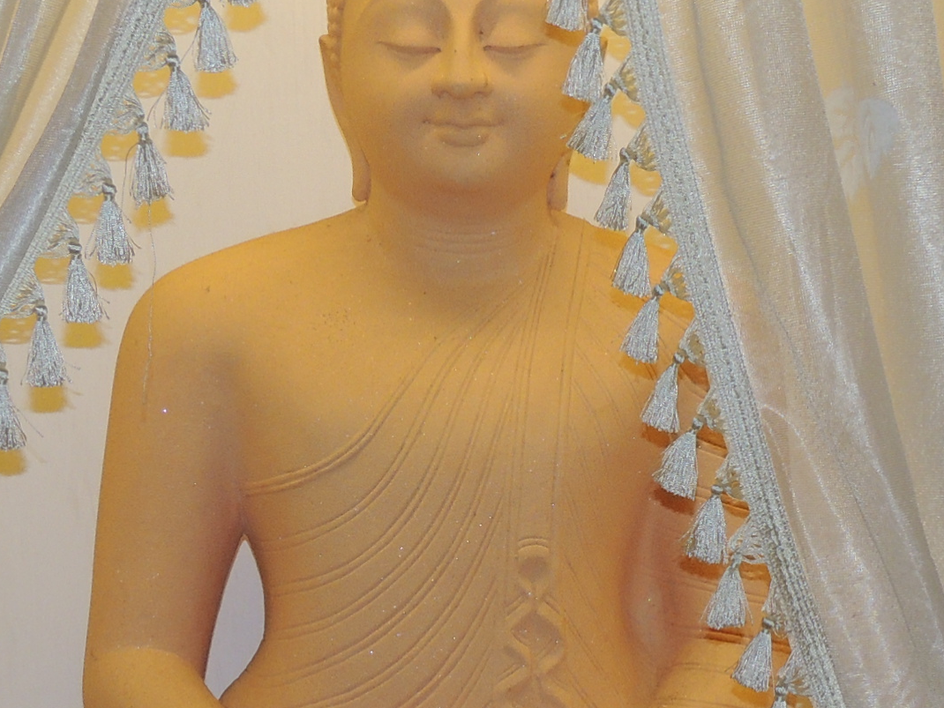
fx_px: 3328
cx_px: 453
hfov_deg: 16.1
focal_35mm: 122
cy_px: 510
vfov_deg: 12.1
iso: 200
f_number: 3.3
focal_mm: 7.1
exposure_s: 1/30
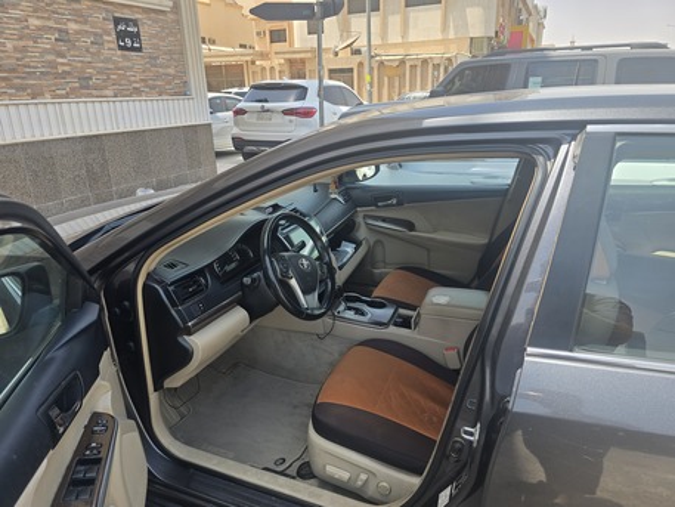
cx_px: 338
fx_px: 449
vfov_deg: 58.9
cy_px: 254
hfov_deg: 73.9
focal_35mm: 23
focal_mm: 6.3
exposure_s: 1/314
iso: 12
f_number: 1.7
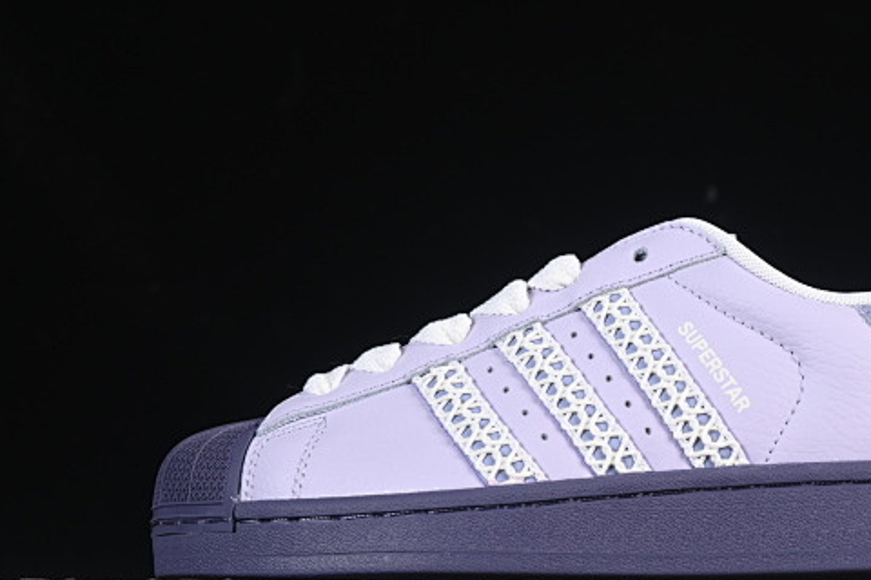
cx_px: 633
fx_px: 3024
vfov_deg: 11.0
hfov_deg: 16.3
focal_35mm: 125
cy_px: 287
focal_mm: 50
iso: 160
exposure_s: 1/125
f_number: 7.1
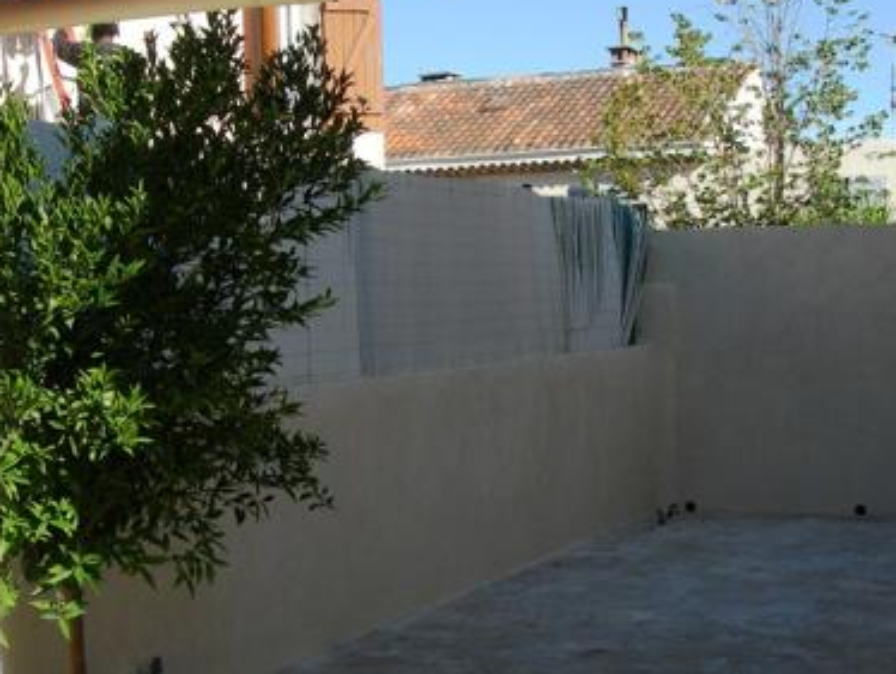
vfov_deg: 22.3
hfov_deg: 29.8
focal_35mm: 65
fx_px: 1684
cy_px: 542
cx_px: 436
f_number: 4.8
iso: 50
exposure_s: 1/385
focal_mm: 7.8
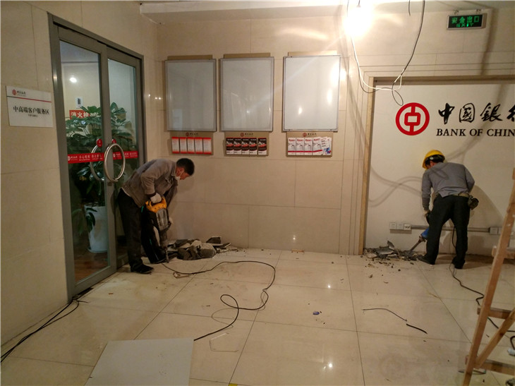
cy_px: 193
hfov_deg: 65.3
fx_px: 402
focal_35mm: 27
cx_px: 258
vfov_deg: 51.3
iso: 450
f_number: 2.2
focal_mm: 4.73
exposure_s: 1/20
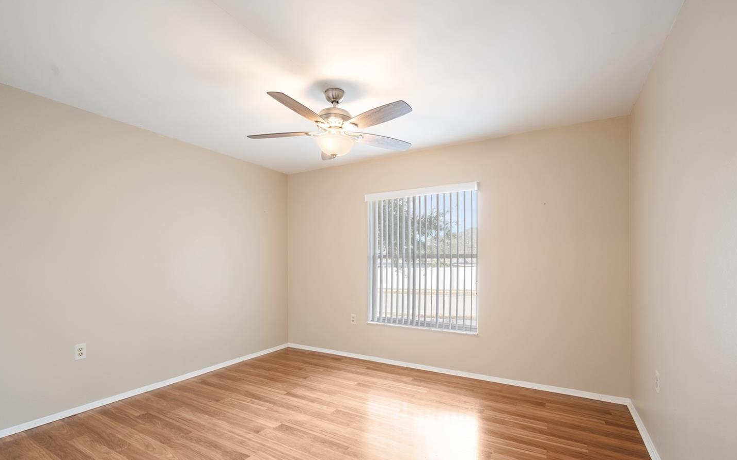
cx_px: 375
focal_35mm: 16
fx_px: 321
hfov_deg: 97.8
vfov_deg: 70.8
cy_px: 266
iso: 250
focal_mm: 14
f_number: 9
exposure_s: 1/5
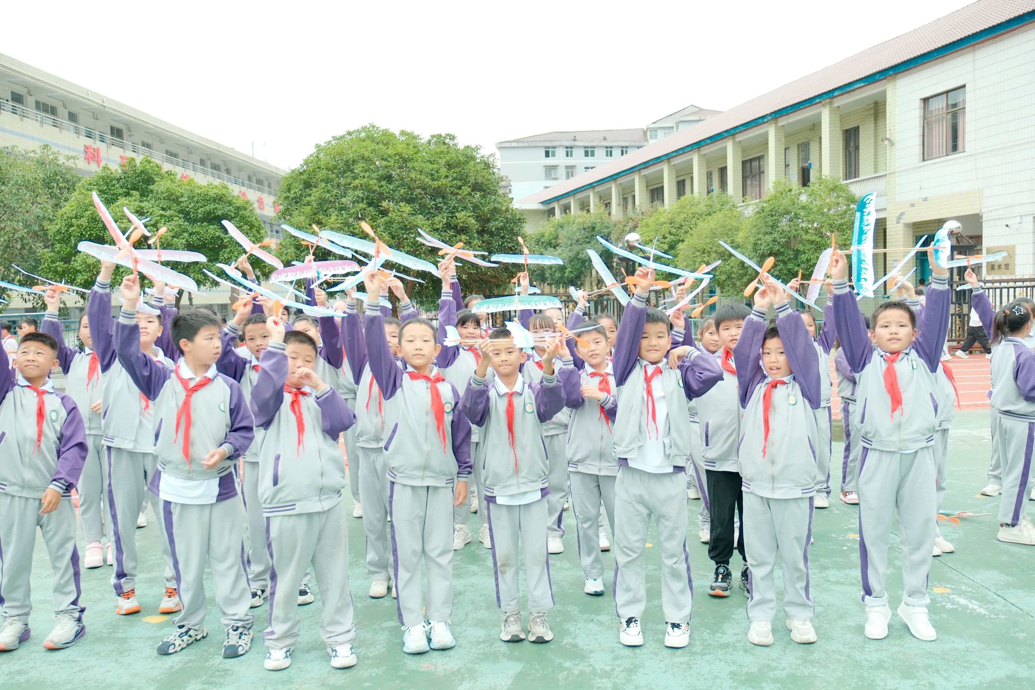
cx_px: 518
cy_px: 345
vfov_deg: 45.0
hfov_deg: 63.7
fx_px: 834
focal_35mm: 29
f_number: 2.8
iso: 250
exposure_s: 1/250
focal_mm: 19.4
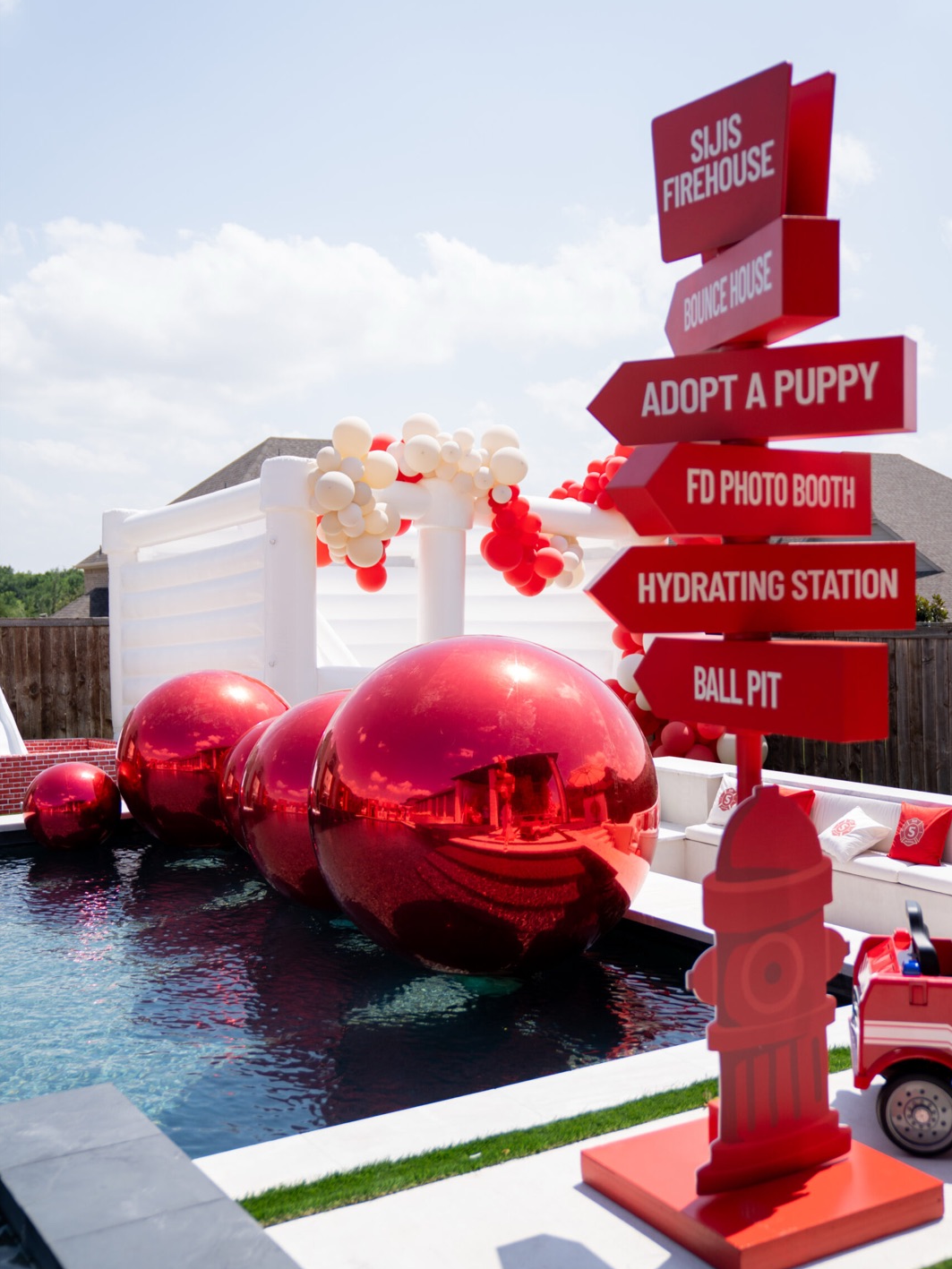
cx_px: 477
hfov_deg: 37.7
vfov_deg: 49.0
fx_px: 1393
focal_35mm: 38
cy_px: 626
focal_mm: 35
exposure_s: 1/2500
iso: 160
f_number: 2.8
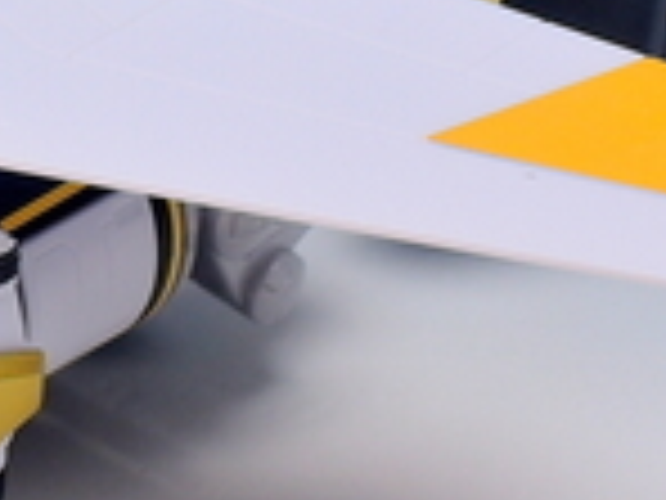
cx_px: -86
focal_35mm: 385
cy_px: -234
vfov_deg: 3.8
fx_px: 7407
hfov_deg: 5.1
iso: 80
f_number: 5.6
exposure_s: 1/2.5
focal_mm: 20.2
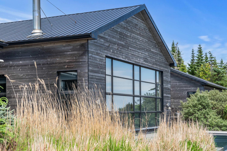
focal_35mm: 61
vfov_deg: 22.1
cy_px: 69
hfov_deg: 32.7
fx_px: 387
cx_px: 105
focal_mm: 52.3
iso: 500
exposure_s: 1/3200
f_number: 4
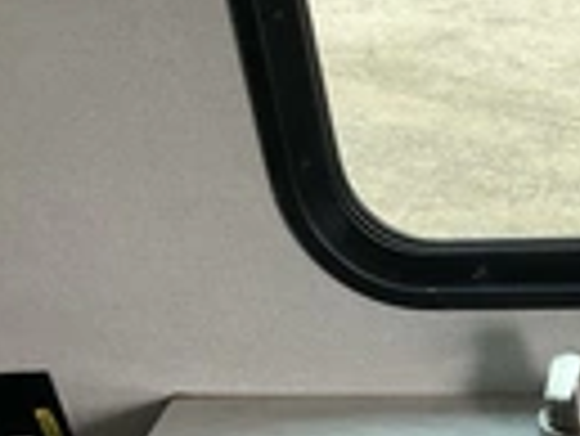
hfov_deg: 20.5
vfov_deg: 15.7
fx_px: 1509
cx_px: 670
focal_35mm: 90
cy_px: 553
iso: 80
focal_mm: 3
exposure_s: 1/60
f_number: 1.8
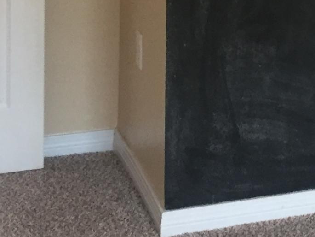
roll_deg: -3.2
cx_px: 381
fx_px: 1156
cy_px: -164
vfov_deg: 11.0
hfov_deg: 15.0
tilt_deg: -5.8
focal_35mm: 127
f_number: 2.2
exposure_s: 1/30
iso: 125
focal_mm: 4.15
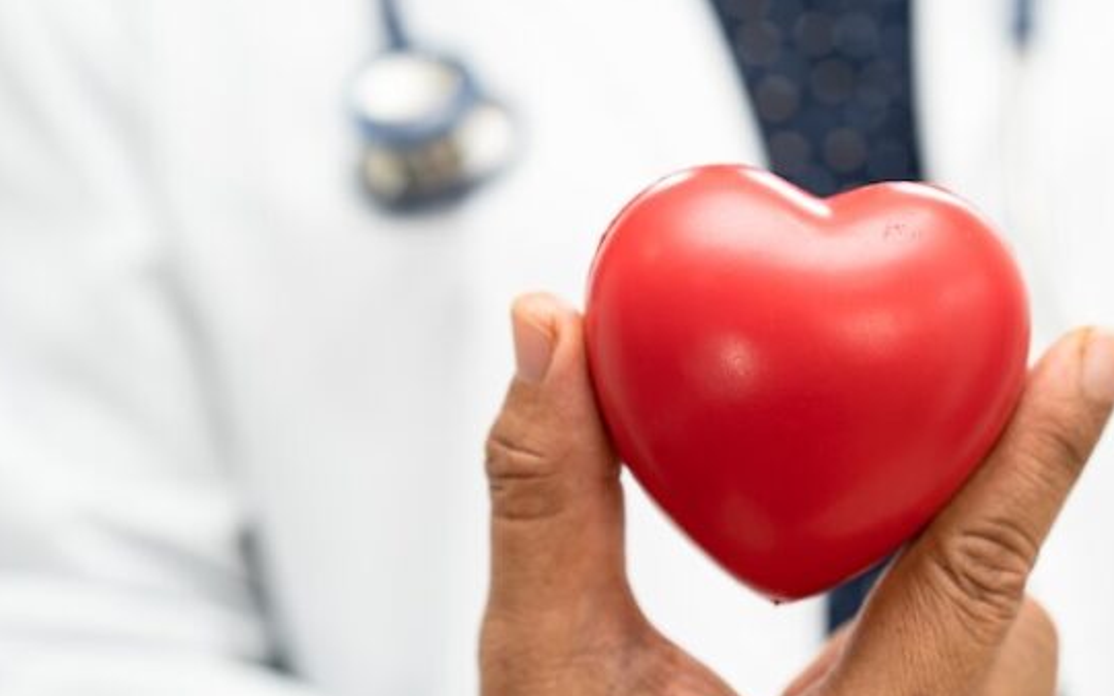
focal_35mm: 81
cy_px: 421
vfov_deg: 16.1
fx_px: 2459
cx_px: 733
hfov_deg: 25.4
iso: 100
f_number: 2.5
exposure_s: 1/60
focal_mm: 50
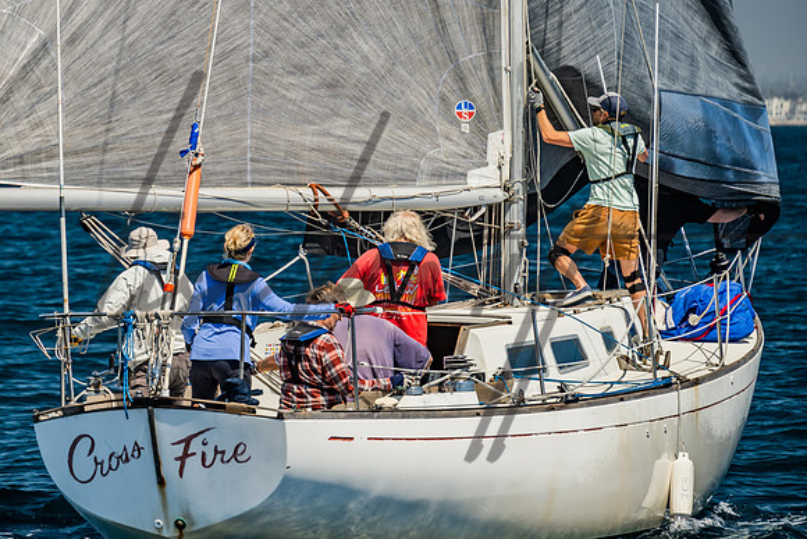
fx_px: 6704
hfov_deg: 6.9
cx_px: 262
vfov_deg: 4.6
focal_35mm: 299
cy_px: 185
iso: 160
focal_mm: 200
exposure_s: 1/500
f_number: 6.3
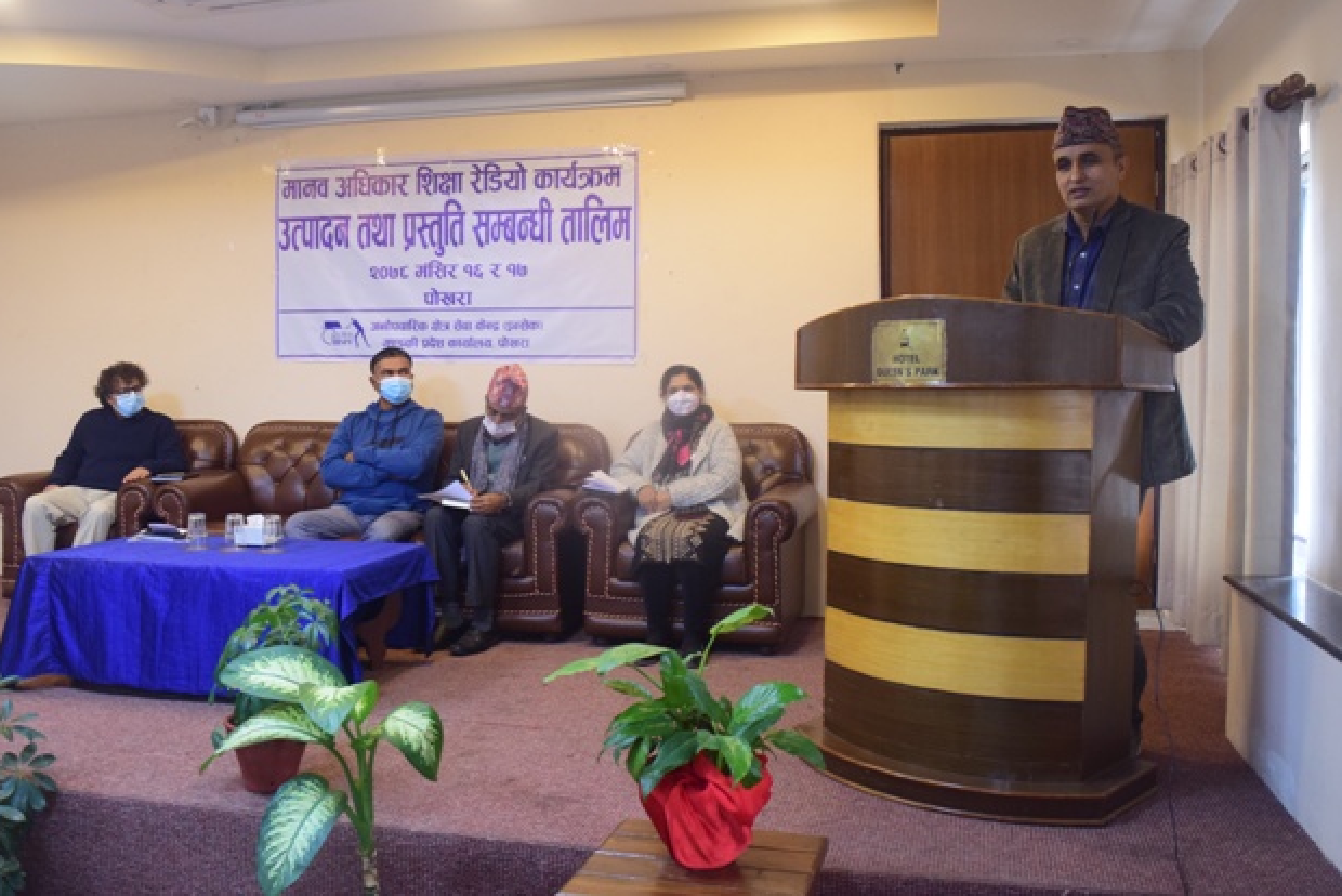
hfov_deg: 57.9
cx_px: 652
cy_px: 436
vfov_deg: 40.6
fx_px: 1213
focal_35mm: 33
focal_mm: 21
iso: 1250
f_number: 6.3
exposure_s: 1/15
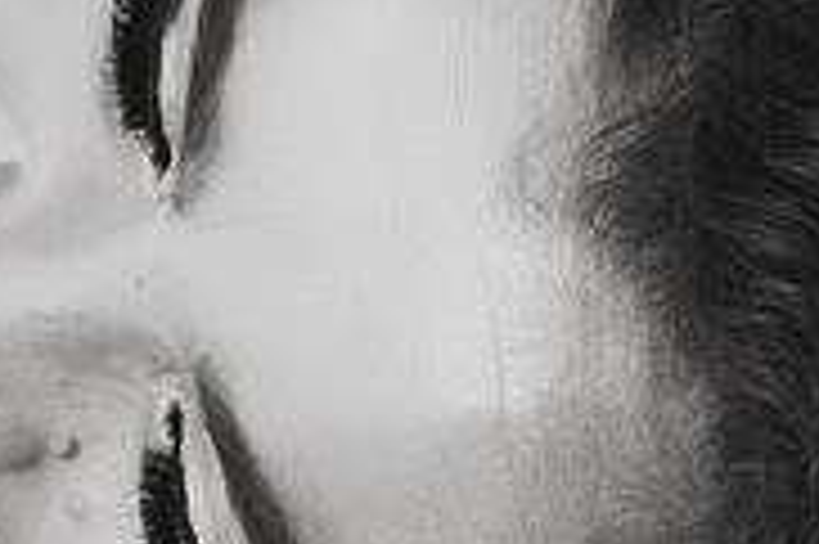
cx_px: -18
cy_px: 205
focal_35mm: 121
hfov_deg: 16.6
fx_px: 2750
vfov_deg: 11.3
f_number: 2.8
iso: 100
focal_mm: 38
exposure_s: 1/200
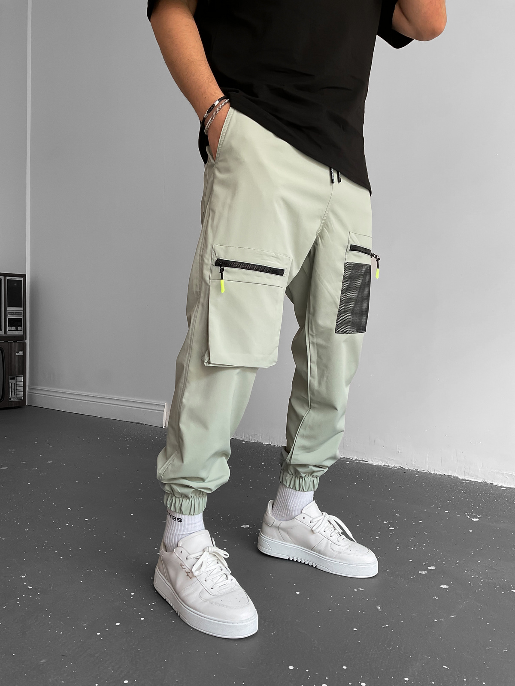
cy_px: 343
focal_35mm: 29
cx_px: 258
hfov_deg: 48.2
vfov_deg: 61.7
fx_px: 575
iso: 32
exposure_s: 1/120
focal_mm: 3
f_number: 1.8
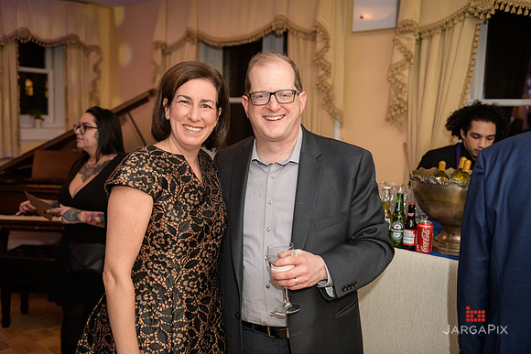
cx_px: 266
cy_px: 177
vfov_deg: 35.1
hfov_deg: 50.7
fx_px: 561
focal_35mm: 38
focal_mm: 38
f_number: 3.2
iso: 1250
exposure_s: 1/125
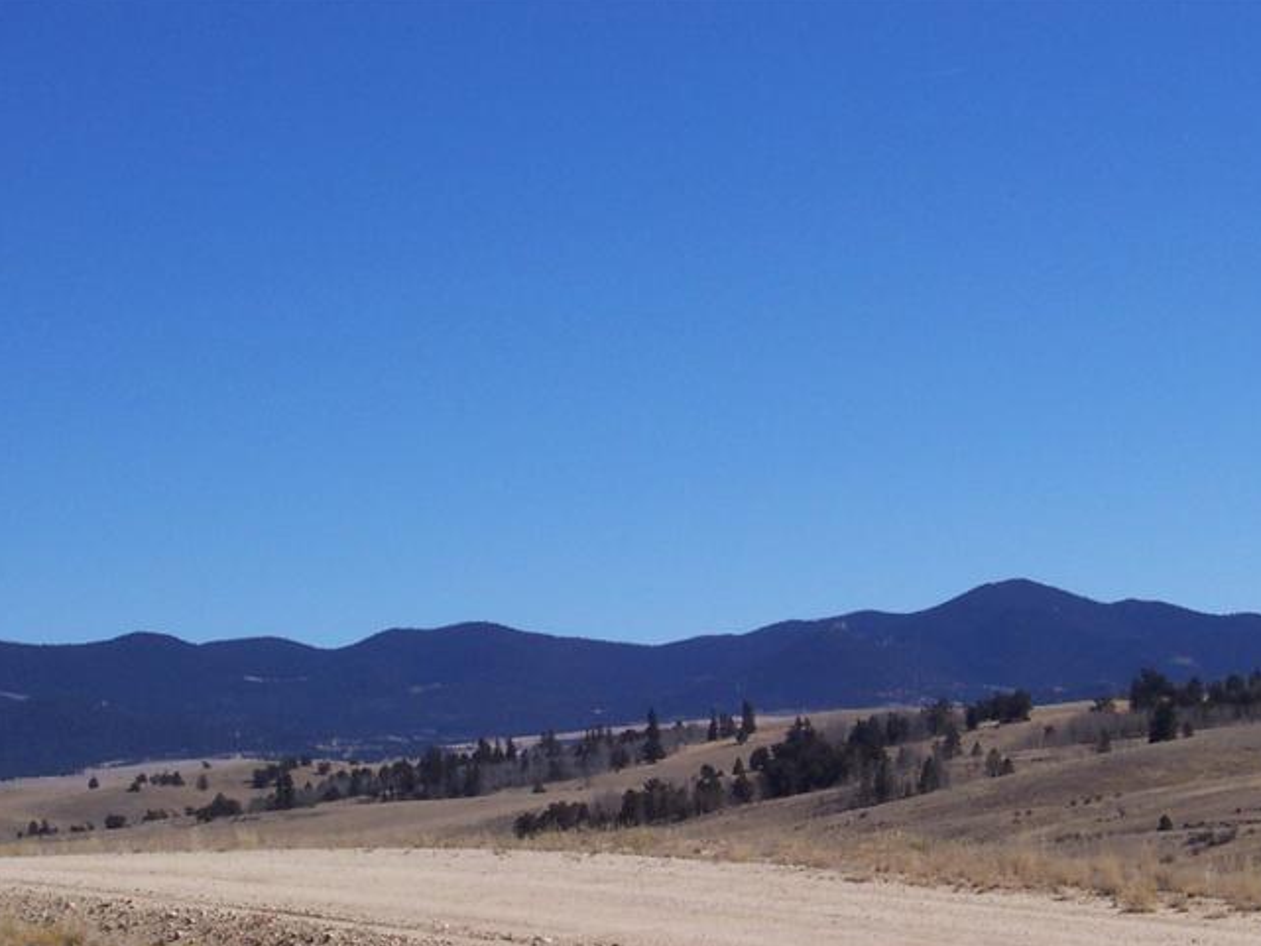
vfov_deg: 13.3
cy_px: 580
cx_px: 622
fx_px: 4044
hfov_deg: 17.7
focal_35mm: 111
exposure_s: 1/350
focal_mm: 13.5
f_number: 8
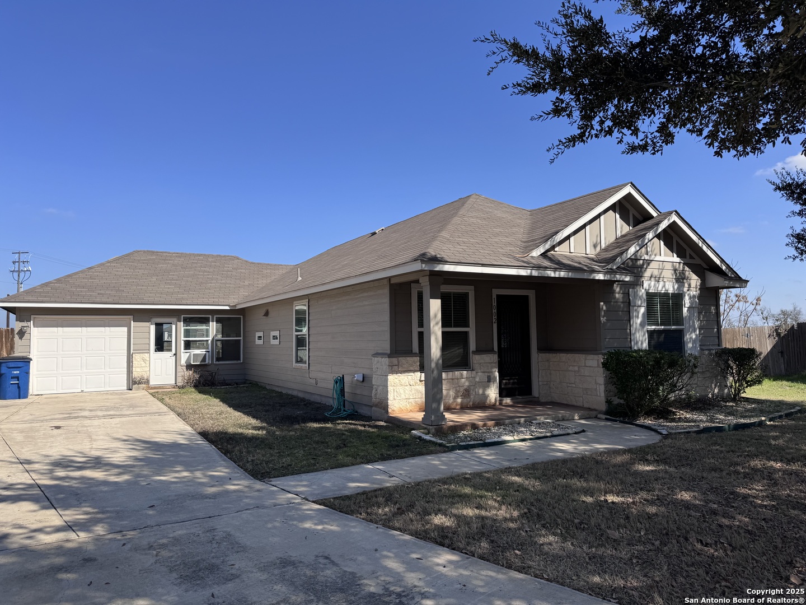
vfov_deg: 56.8
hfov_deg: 71.6
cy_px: 302
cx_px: 403
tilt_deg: +3.4
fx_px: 559
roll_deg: +1.0
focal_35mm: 24
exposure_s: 1/4608
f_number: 1.78
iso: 80
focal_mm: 6.76
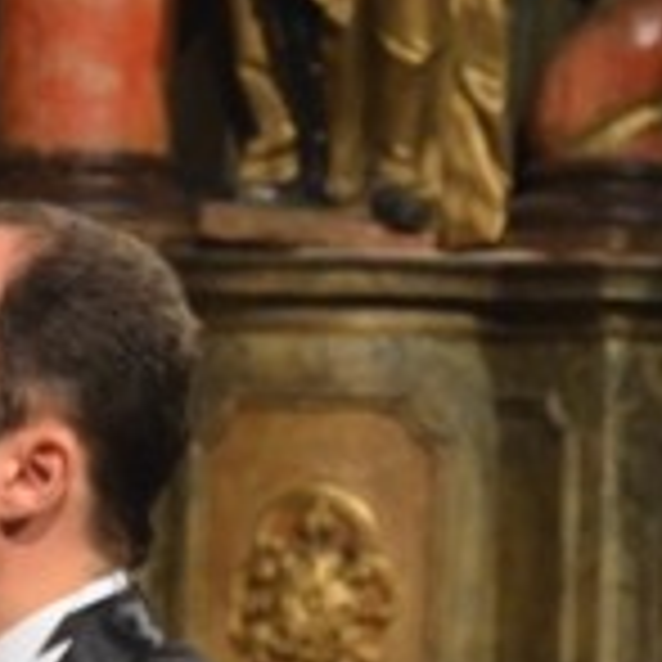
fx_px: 10299
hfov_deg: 3.7
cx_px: -419
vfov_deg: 3.7
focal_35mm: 476
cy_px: 880
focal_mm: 92
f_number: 5.6
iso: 3200
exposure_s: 1/30
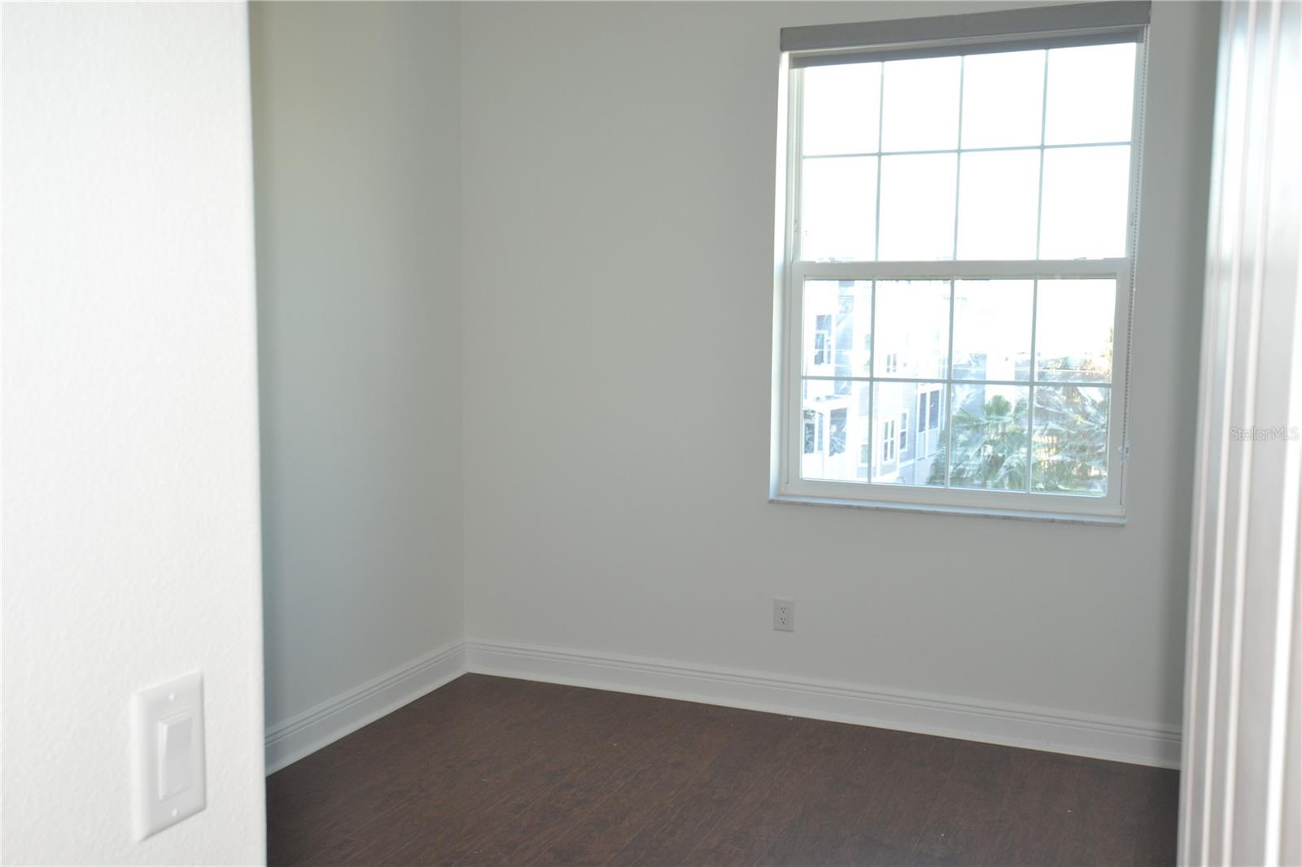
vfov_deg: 36.9
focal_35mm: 36
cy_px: 434
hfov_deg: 53.1
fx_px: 1302
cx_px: 651
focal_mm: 24
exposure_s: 1/60
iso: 450
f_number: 4.5
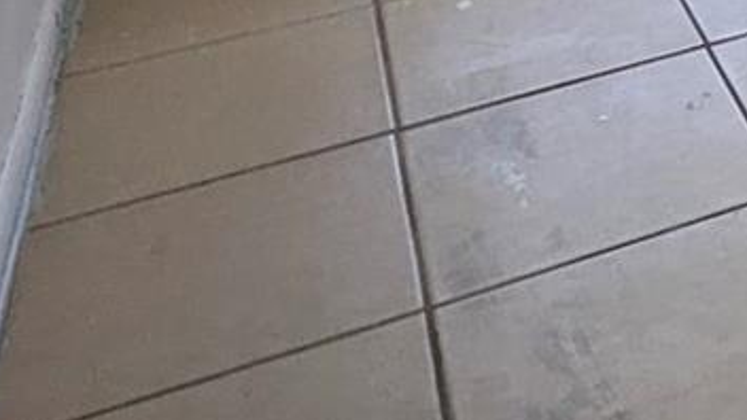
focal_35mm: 79
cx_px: 1197
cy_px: -566
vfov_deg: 12.3
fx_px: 1565
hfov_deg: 21.4
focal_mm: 2.35
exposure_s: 1/36.5
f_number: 2.2
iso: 55
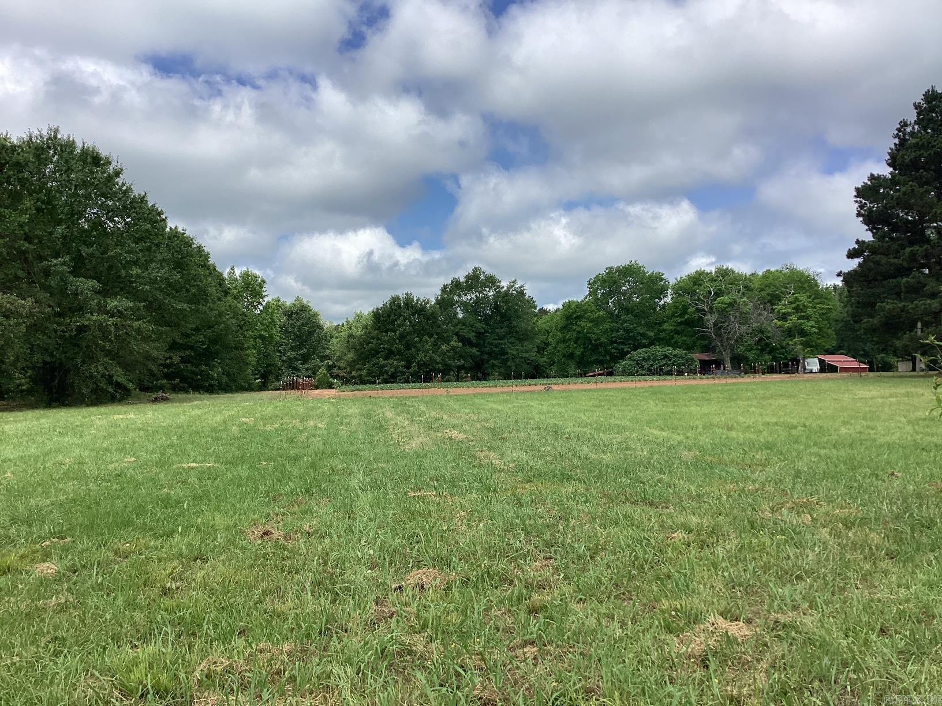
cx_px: 471
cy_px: 353
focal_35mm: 31
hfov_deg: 58.4
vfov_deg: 45.4
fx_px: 844
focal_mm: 3.3
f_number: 2.4
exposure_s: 1/1773
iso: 25
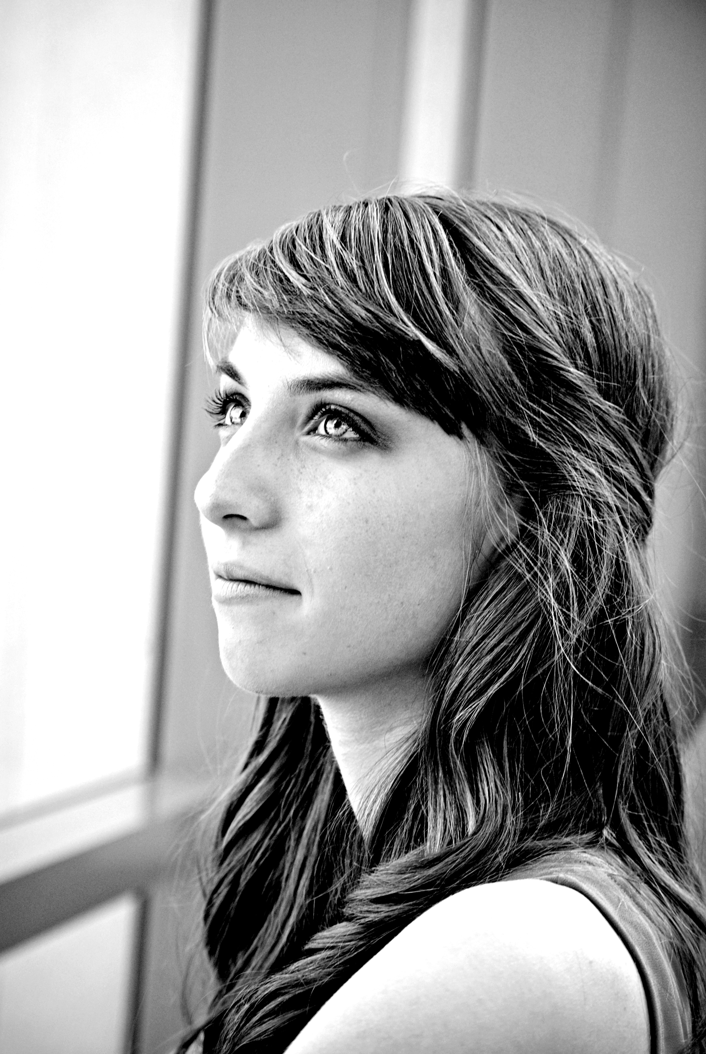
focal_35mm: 82
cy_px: 527
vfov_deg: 24.6
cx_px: 353
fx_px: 2420
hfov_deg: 16.6
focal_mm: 55
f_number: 4
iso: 400
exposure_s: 1/200
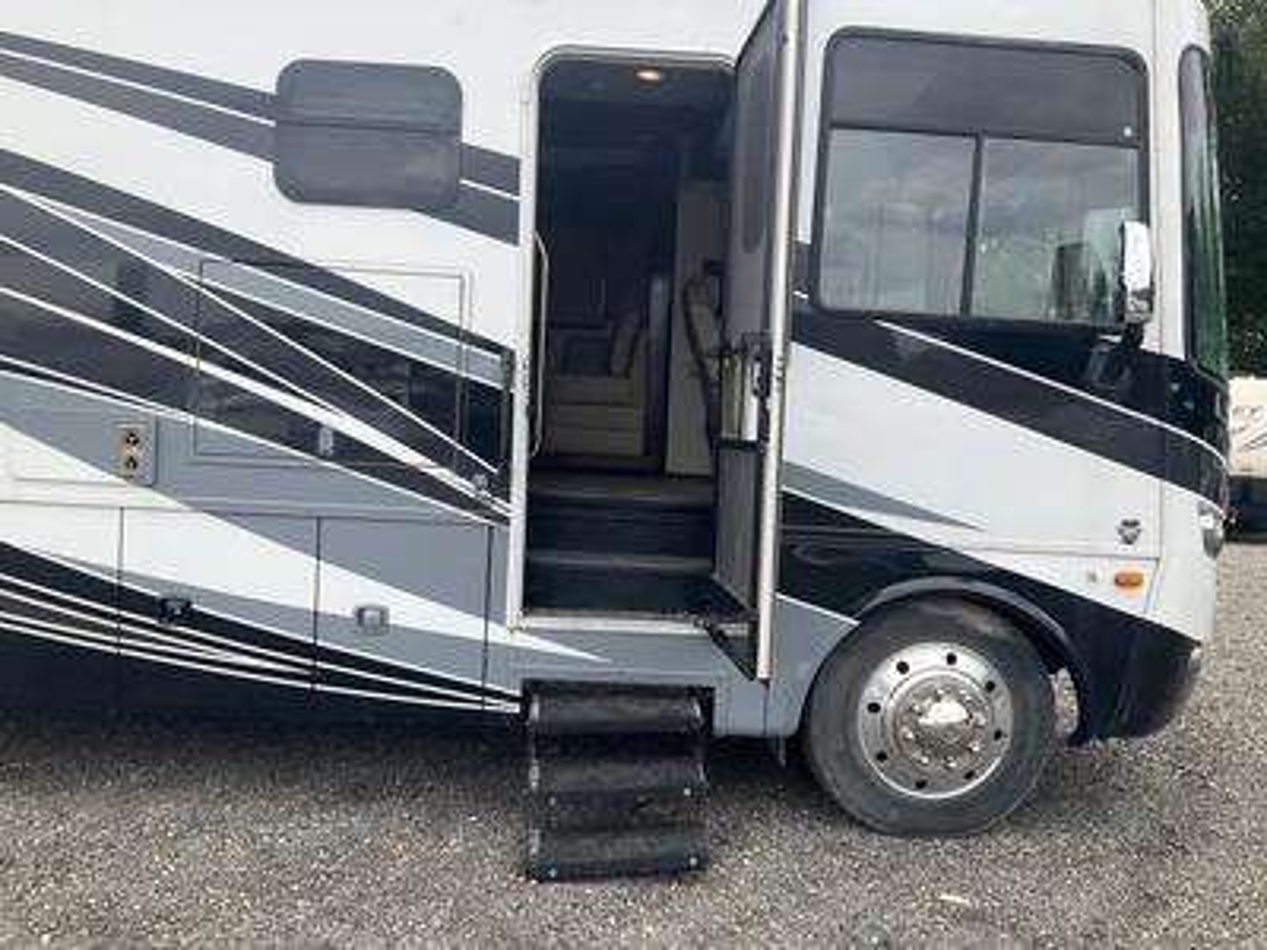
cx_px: 634
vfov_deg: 48.2
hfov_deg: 61.7
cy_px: 475
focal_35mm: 29
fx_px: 1061
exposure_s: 1/551
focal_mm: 3
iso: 25
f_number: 1.8
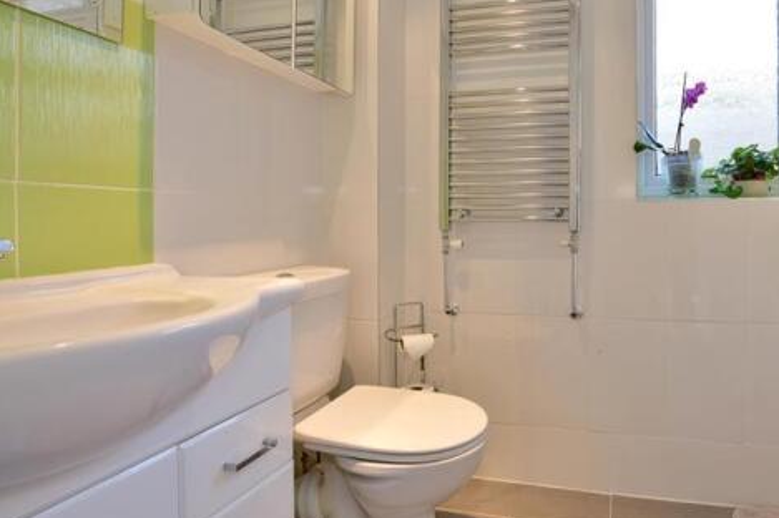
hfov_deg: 78.8
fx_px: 454
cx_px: 515
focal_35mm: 21
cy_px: 227
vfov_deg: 59.2
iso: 400
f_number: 11
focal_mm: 10
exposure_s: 1/20
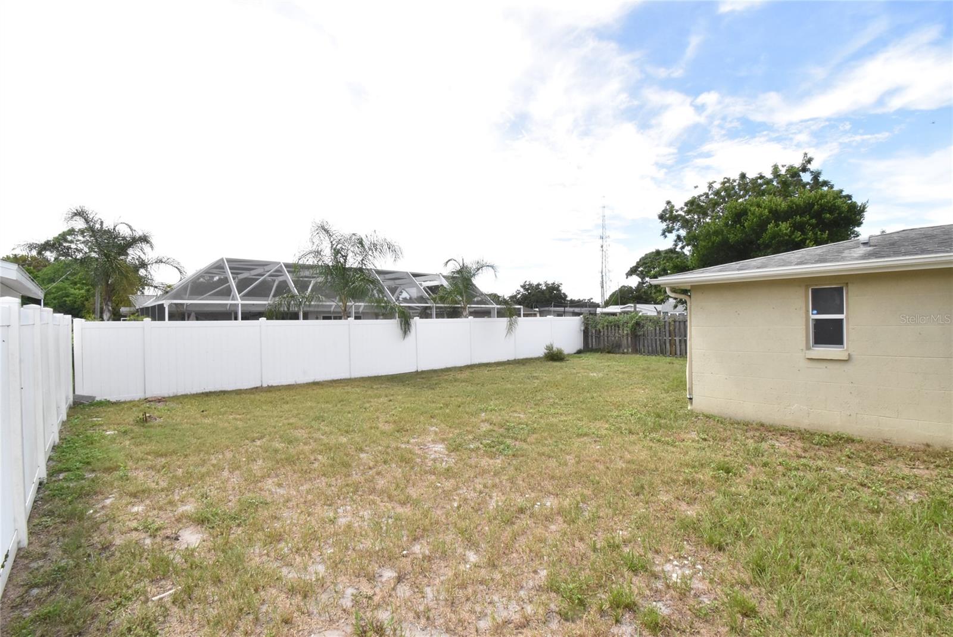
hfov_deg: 100.4
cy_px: 318
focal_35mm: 15
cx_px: 476
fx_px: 397
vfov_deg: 77.4
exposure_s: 1/200
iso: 1600
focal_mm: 10
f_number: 22
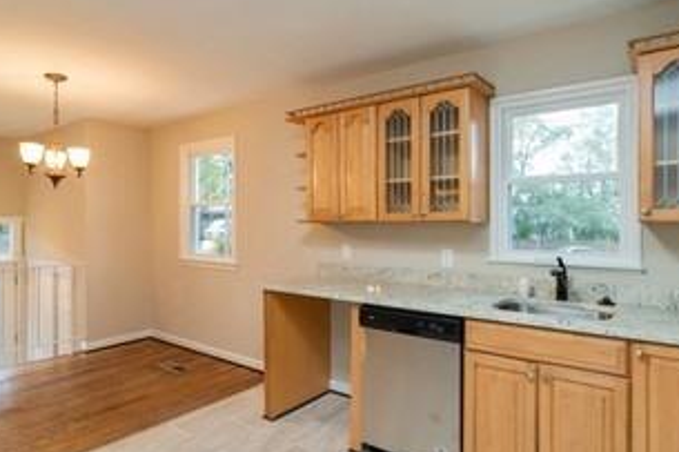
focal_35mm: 22
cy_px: 225
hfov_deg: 78.6
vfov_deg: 57.2
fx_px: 415
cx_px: 356
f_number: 8
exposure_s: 1/1.67
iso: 100
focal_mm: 15
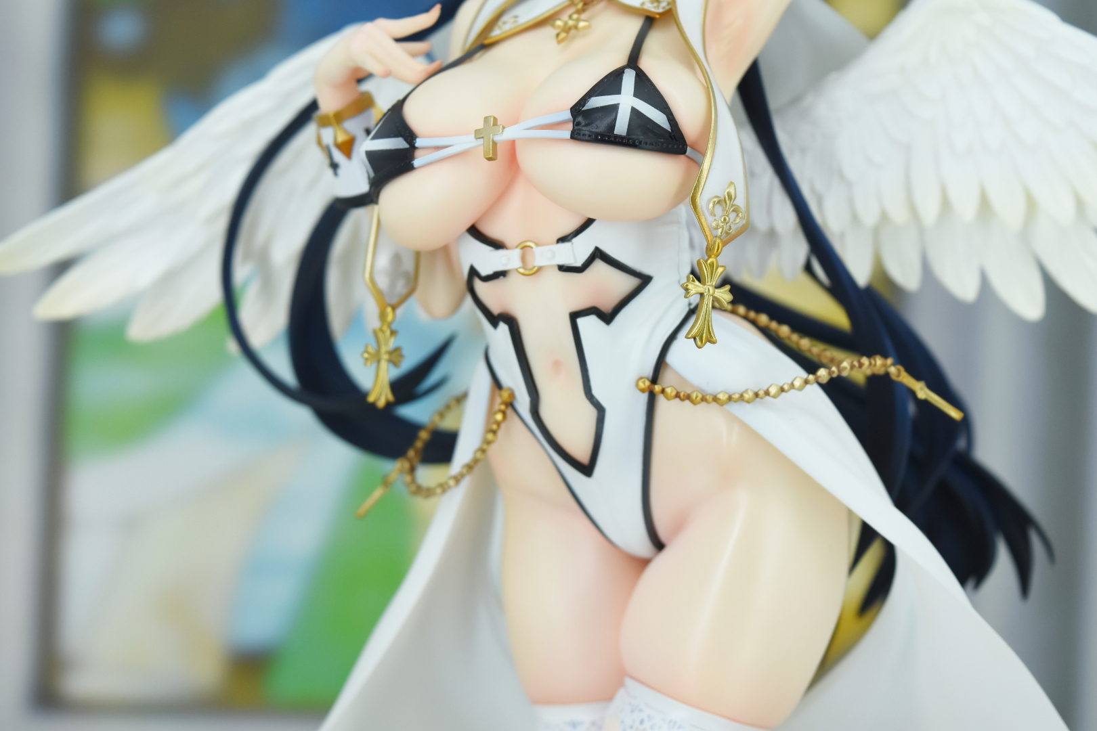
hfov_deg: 29.9
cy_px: 366
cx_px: 548
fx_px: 2057
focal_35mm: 68
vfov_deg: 20.2
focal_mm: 45
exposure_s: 1/250
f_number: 8
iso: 640
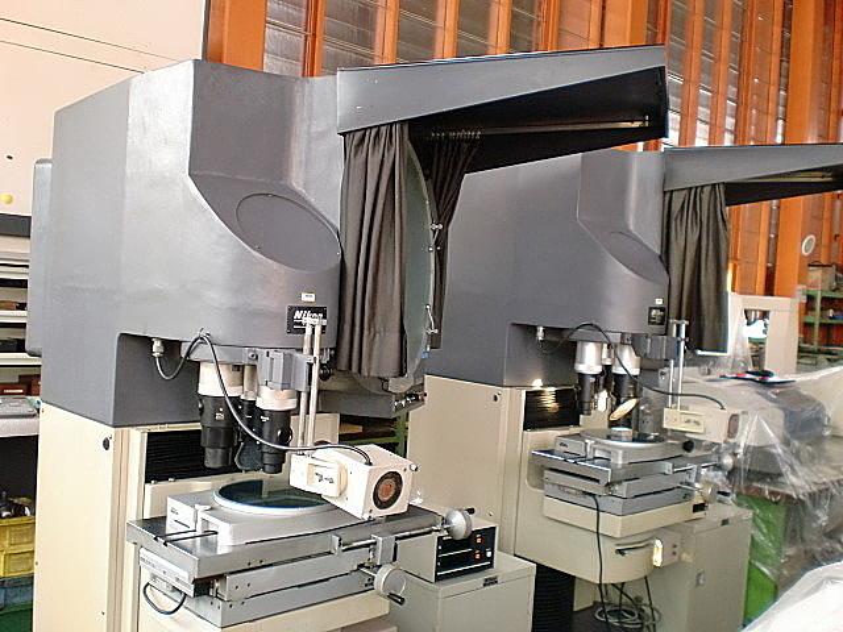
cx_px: 422
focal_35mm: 35
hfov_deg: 52.6
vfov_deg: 40.7
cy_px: 316
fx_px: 852
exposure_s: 1/60
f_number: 3.1
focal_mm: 6.3
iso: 200
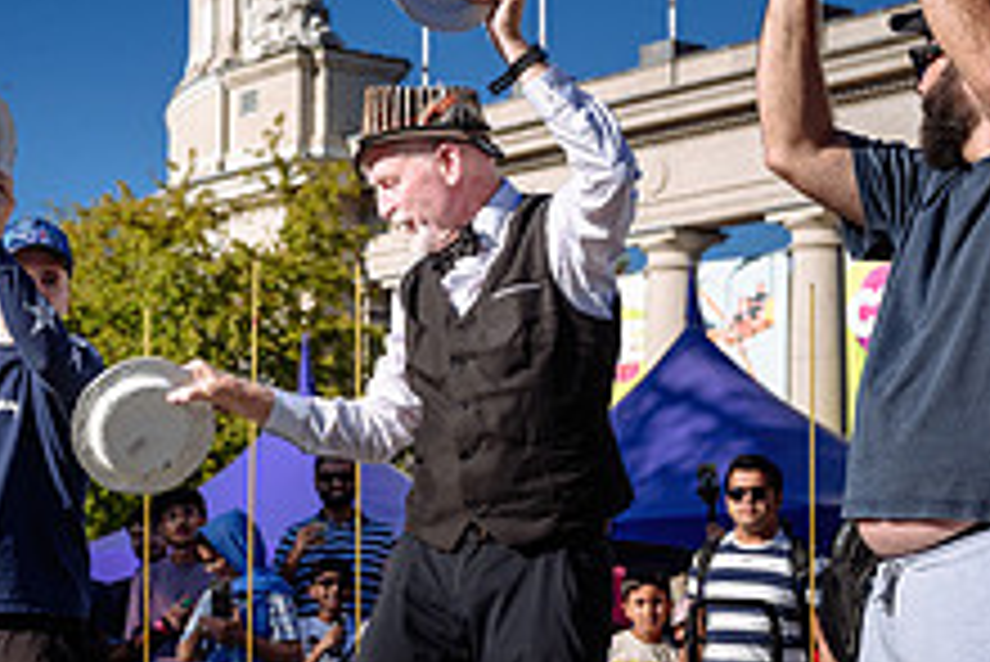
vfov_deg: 12.9
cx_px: 351
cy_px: 471
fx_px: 2917
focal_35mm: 106
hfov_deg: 19.2
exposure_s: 1/640
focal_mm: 40
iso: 64
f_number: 4
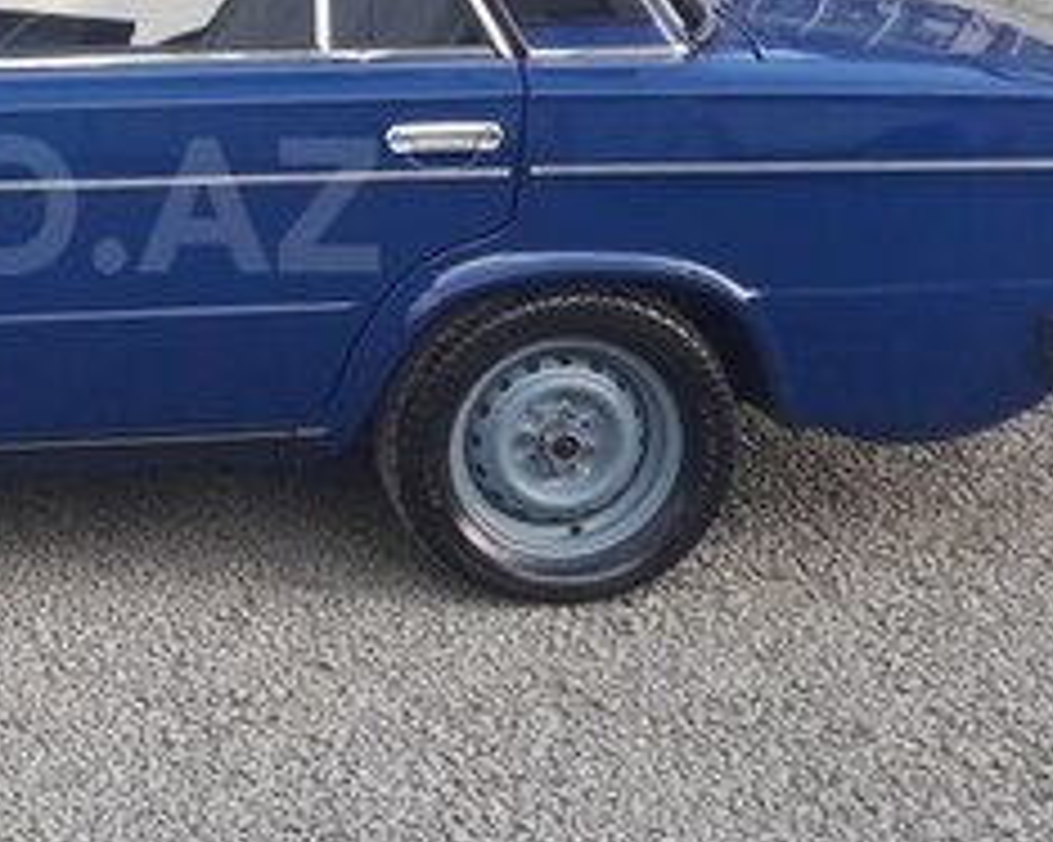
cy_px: 205
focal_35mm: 77
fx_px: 2399
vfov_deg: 19.7
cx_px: -81
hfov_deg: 23.4
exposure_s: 1/100
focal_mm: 3.7
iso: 50
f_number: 1.9
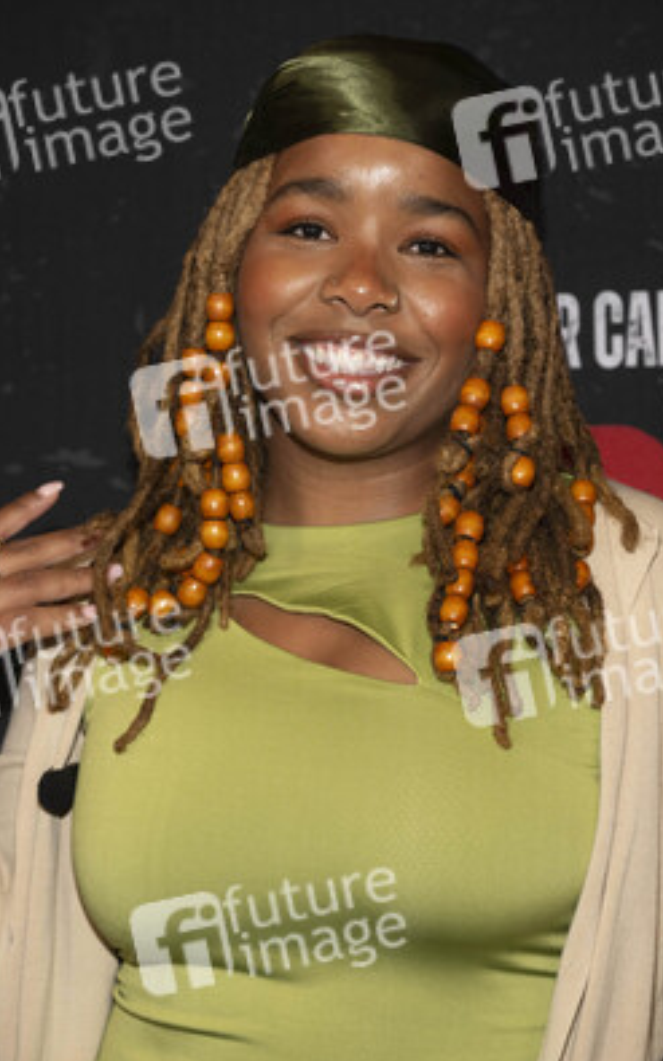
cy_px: 529
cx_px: 346
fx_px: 2977
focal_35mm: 103
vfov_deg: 20.2
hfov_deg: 12.7
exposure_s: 1/200
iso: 800
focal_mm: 100
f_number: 5.6
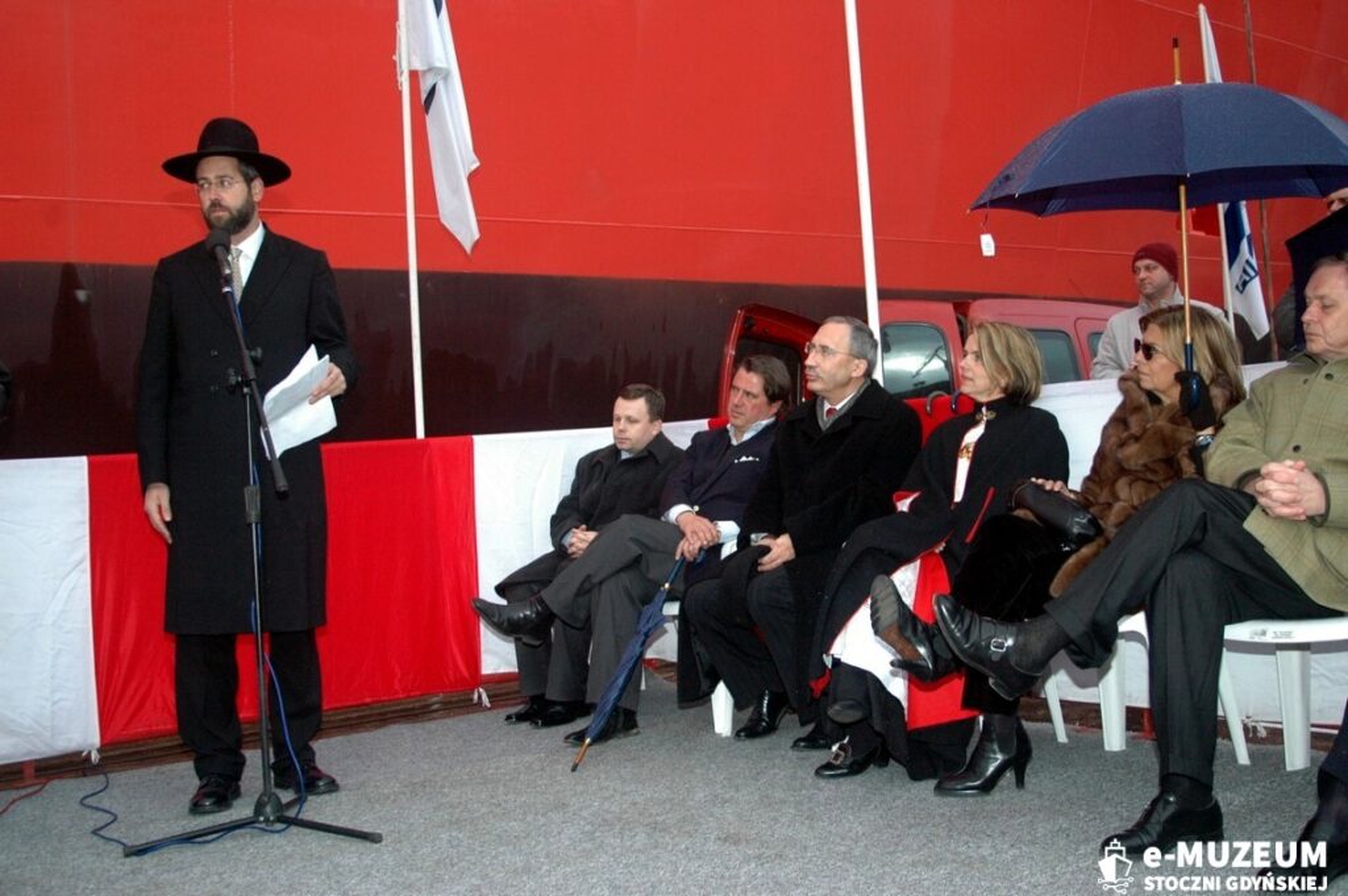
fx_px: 1403
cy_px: 448
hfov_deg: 51.3
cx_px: 674
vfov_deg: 35.4
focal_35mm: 38
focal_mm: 25
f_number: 5
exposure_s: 1/125
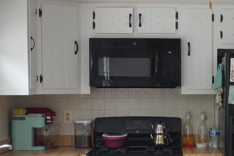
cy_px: 121
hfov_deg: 23.4
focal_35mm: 86
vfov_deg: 15.8
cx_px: 182
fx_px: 558
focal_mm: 35
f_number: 5
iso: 800
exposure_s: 1/160
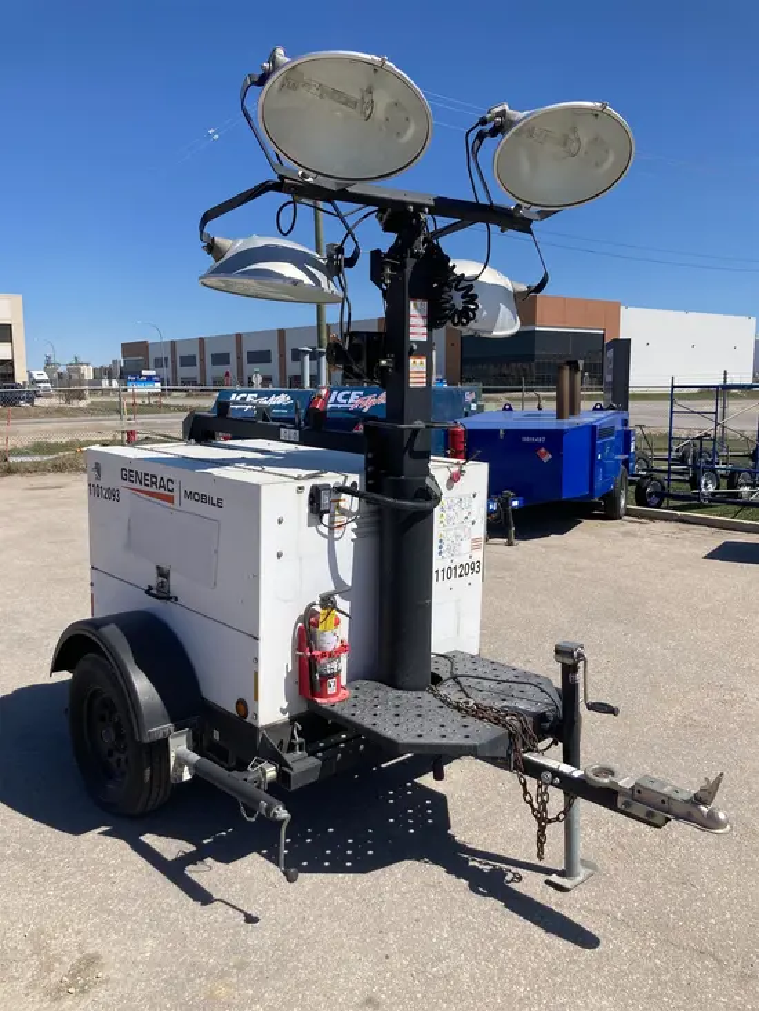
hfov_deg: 49.8
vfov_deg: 63.4
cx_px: 380
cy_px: 506
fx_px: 818
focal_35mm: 28
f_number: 1.8
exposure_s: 1/2825
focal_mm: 3.99
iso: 20
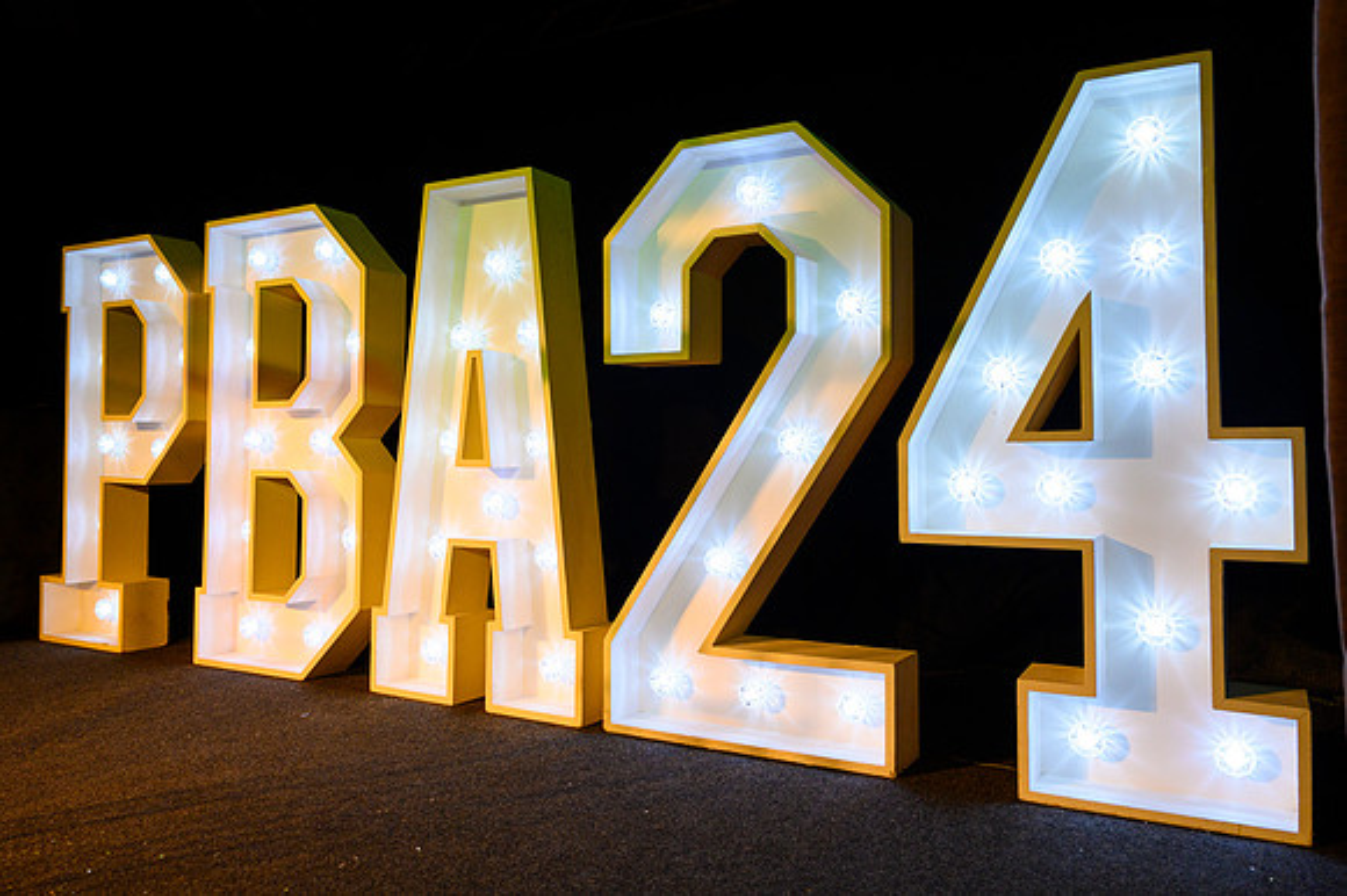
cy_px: 408
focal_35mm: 28
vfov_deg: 46.7
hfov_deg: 65.9
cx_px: 645
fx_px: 1038
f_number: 4
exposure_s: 1/200
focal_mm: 24
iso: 800
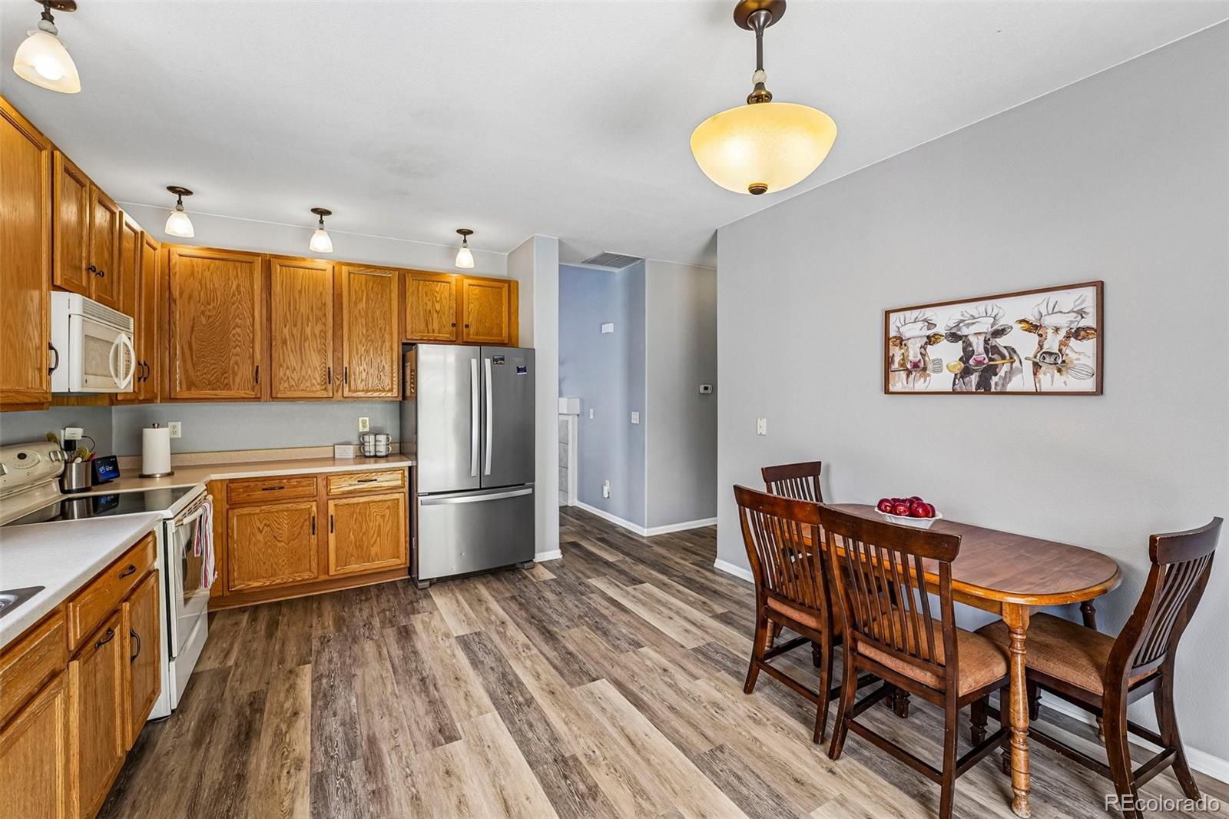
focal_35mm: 14
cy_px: 410
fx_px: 478
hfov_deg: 104.3
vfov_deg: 81.2
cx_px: 614
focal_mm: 14
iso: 400
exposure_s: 1/25
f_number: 9
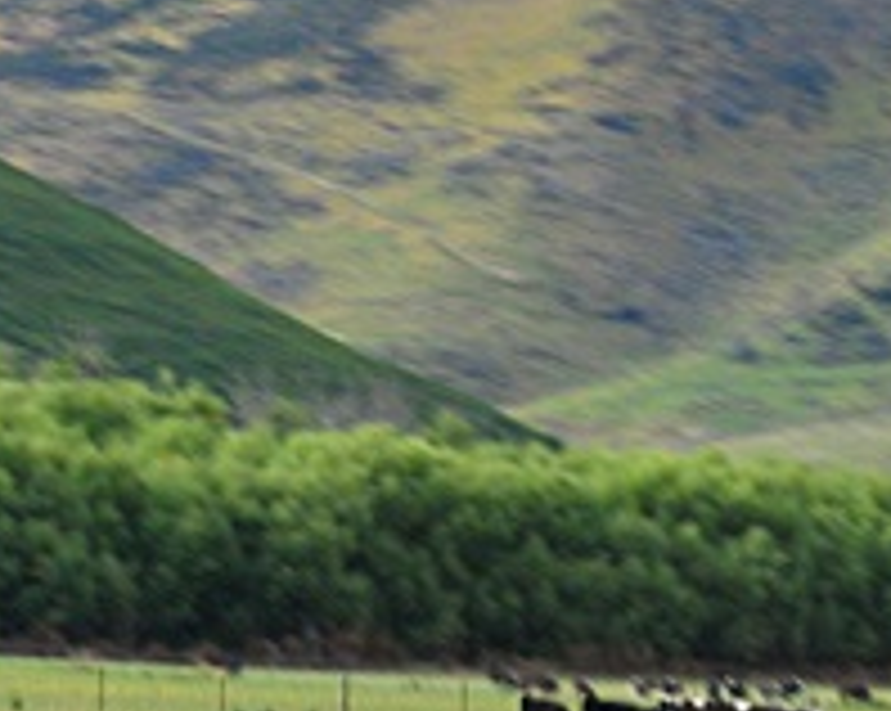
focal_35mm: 353
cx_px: 806
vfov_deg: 4.4
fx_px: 9299
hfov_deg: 5.5
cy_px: 369
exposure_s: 1/60
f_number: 6.3
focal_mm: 62
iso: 400
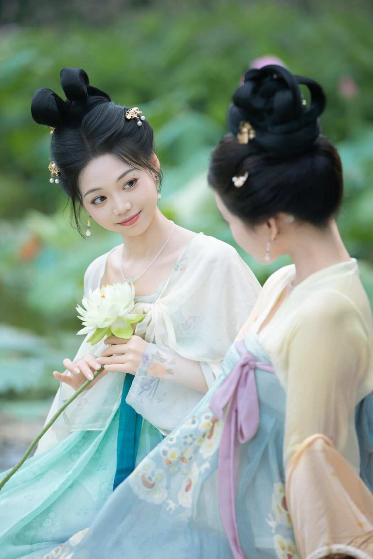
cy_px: 280
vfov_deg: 13.2
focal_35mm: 155
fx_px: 2409
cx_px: 186
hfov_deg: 8.9
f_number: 2.8
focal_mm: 155
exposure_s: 1/400
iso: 100
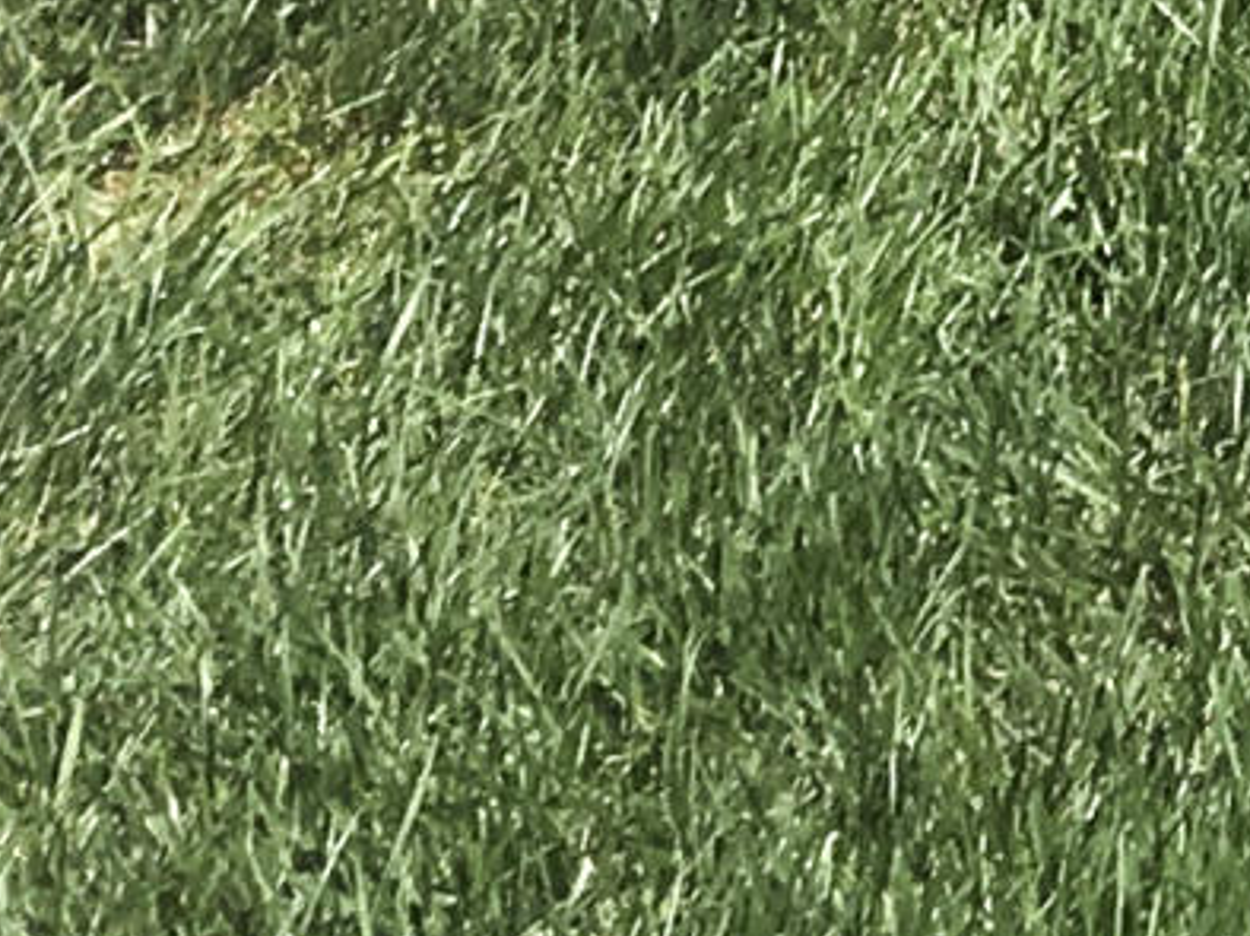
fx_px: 7976
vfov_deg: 6.2
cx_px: 3338
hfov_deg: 8.0
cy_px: -1947
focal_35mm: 221
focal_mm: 4.15
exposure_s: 1/1700
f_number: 2.2
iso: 25
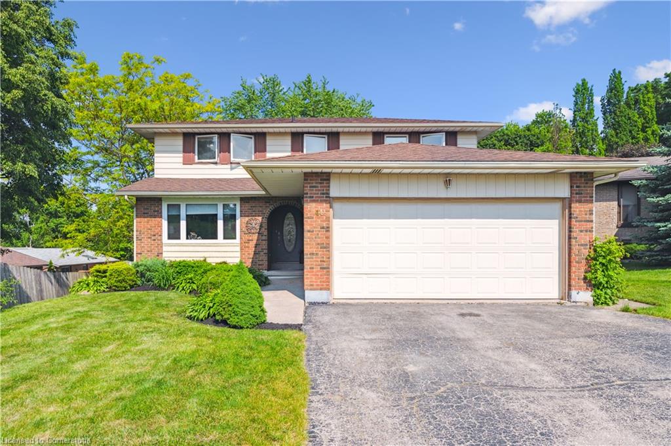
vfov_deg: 58.3
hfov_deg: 79.9
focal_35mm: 22
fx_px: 400
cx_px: 336
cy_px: 223
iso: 200
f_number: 8
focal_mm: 21.5
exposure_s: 1/2000
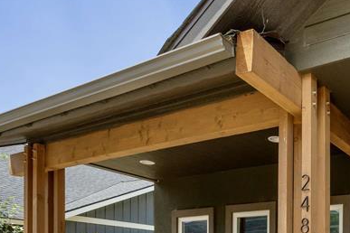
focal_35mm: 37
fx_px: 360
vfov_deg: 30.9
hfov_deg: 44.1
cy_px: 273
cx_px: 352
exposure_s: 1/60
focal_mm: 14
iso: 64
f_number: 11
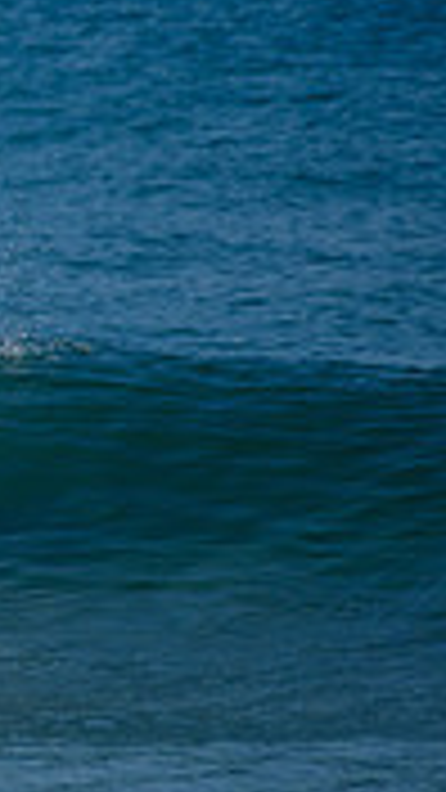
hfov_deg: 0.7
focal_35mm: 1730
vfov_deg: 1.2
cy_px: 259
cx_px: -838
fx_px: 36372
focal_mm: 500
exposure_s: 1/2000
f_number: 5.6
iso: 125
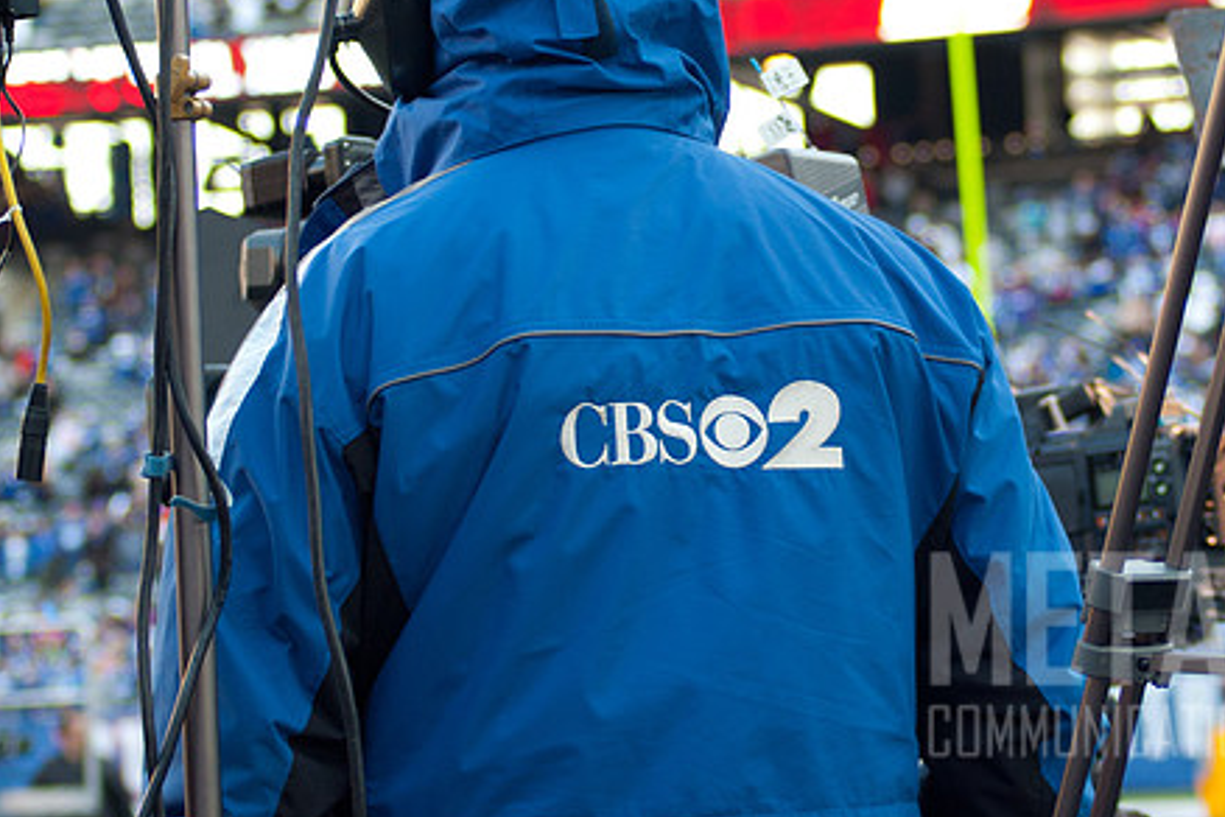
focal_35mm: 139
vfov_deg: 9.9
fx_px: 4729
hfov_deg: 14.8
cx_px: 652
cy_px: 297
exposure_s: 1/100
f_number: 5
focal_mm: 70
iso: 320
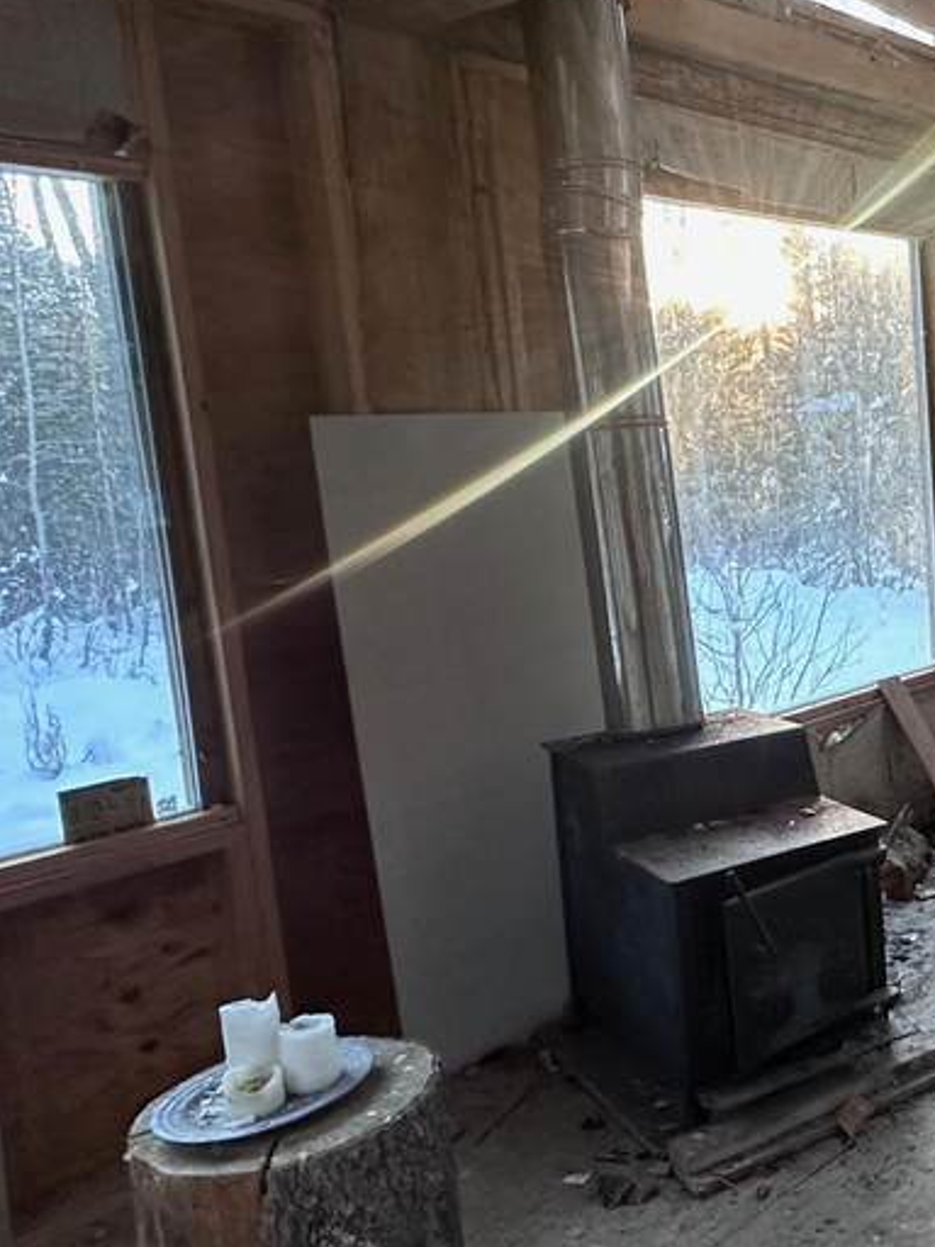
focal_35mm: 35
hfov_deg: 34.6
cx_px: 1049
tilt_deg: -8.2
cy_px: 587
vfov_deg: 52.6
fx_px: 1260
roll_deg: +2.7
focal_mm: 2.22
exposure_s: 1/86
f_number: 2.2
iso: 320
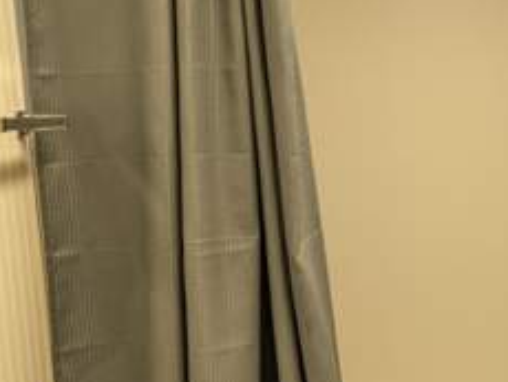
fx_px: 735
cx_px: 415
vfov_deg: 29.1
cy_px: 177
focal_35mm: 50
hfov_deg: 36.7
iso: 223
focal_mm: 6.9
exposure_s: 1/120
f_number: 1.68
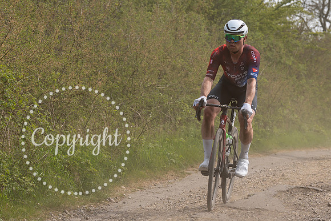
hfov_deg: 11.1
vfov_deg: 7.4
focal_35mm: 185
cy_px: 56
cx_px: 243
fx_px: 1699
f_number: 5
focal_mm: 91
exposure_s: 1/1000
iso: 160
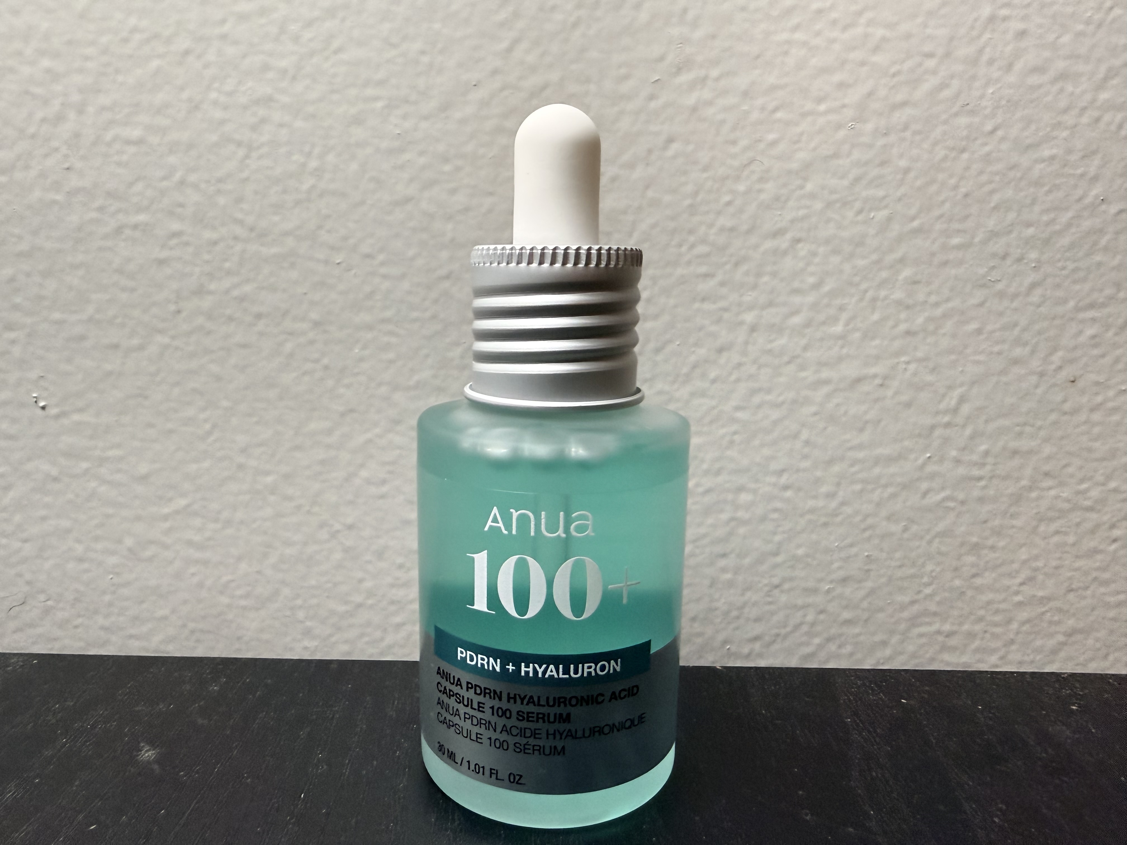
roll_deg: -0.8
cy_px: 422
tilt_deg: -10.1
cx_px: 564
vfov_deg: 54.9
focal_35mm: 25
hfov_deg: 69.4
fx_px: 814
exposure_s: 1/60
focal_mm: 2.22
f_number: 2.2
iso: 320
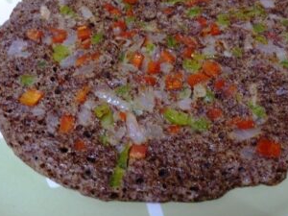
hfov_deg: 46.7
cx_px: 124
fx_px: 333
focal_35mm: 40
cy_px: 55
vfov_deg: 35.2
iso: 400
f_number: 3.3
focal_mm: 4.3
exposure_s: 1/10
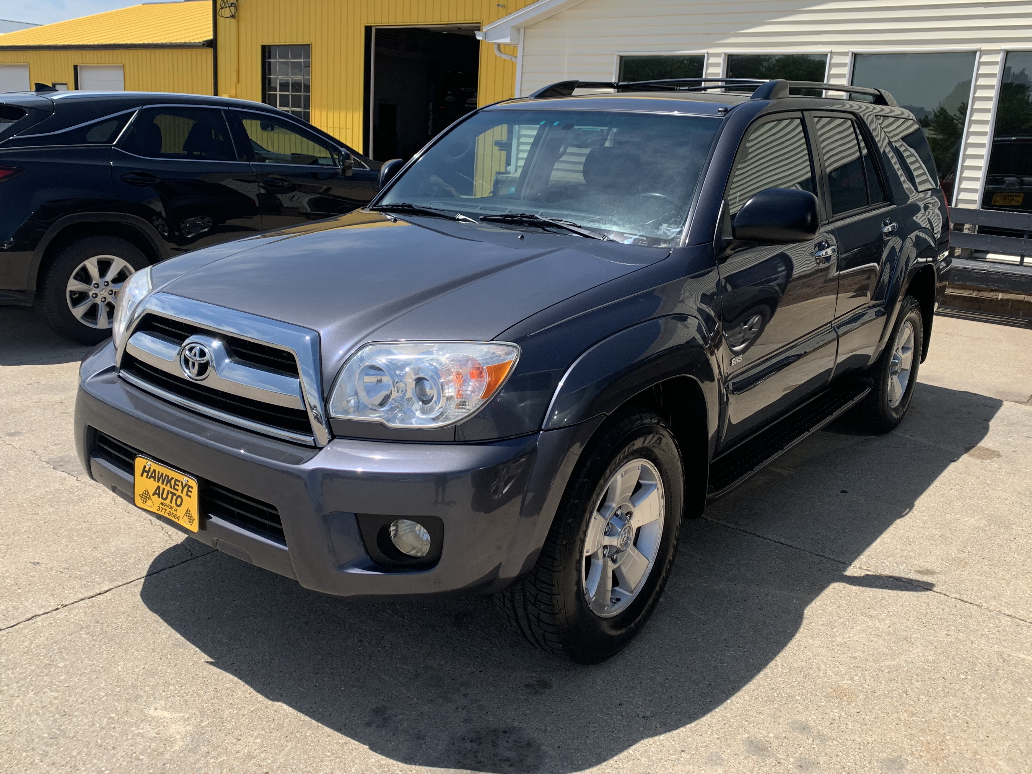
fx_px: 894
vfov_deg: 46.7
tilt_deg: -10.1
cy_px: 338
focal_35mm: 30
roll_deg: -3.9
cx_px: 538
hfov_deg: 59.9
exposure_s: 1/1992
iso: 25
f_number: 1.8
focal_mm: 4.25
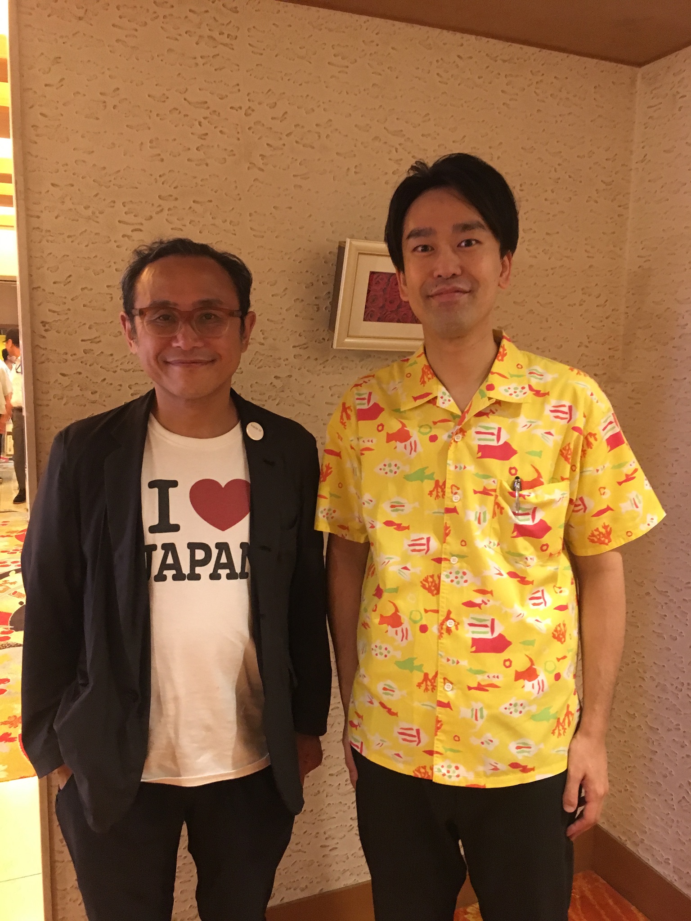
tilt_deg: -8.0
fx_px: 772
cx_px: 346
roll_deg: -0.8
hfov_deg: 48.2
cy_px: 460
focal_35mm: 29
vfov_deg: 61.7
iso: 500
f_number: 2.2
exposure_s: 1/15
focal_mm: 4.15
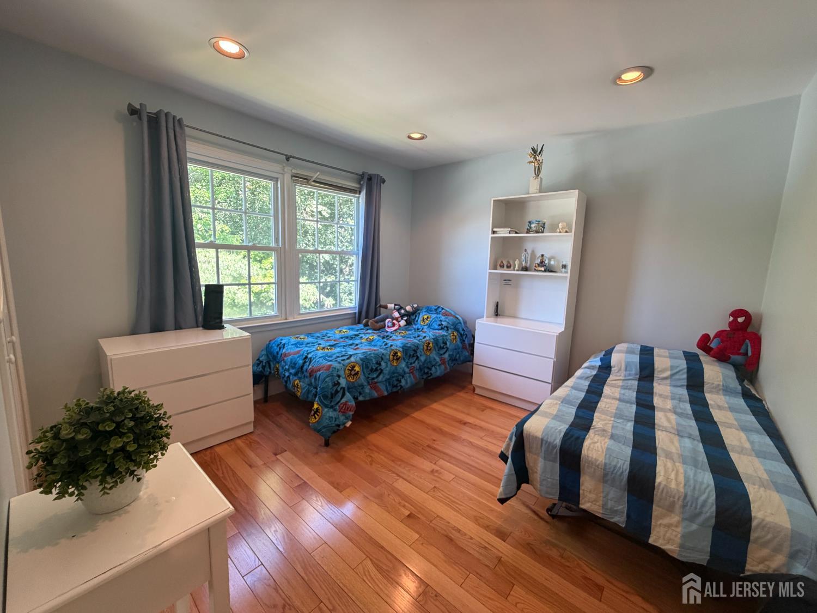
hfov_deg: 102.1
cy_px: 306
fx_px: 330
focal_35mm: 14
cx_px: 408
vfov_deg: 85.7
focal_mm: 2.22
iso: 250
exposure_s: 1/60
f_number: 2.2
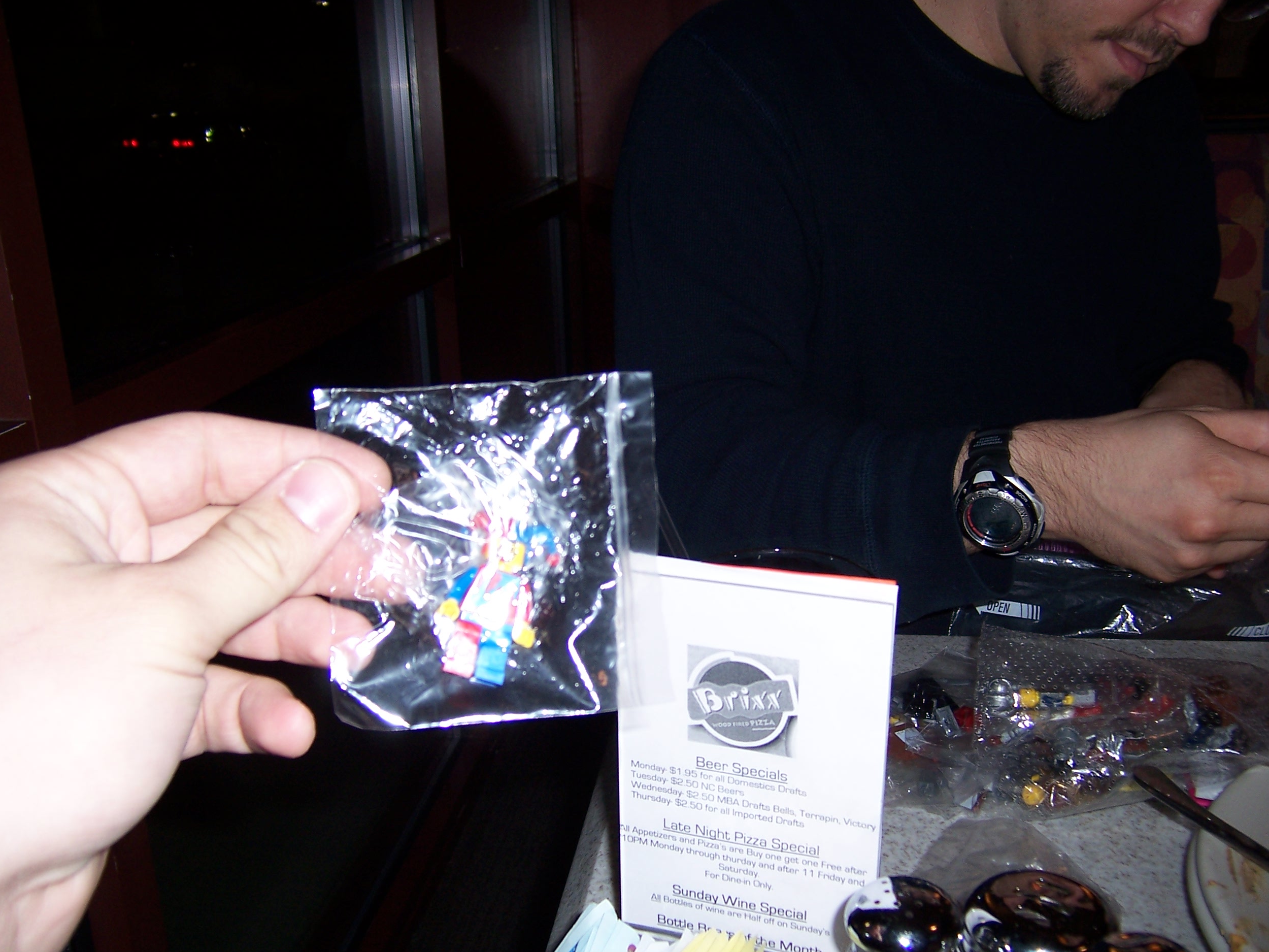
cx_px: 650
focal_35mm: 34
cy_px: 481
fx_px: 1246
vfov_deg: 41.8
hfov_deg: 54.0
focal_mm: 5.5
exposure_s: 1/60
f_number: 2.8
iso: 80
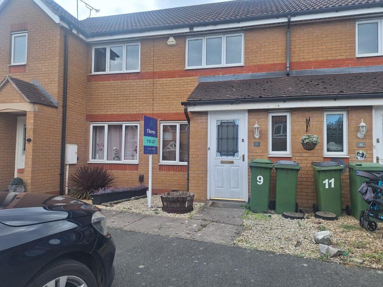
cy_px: 144
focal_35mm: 23
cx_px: 192
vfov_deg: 58.9
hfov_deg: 73.9
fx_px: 254
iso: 40
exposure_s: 1/520
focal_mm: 5.54
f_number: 1.8
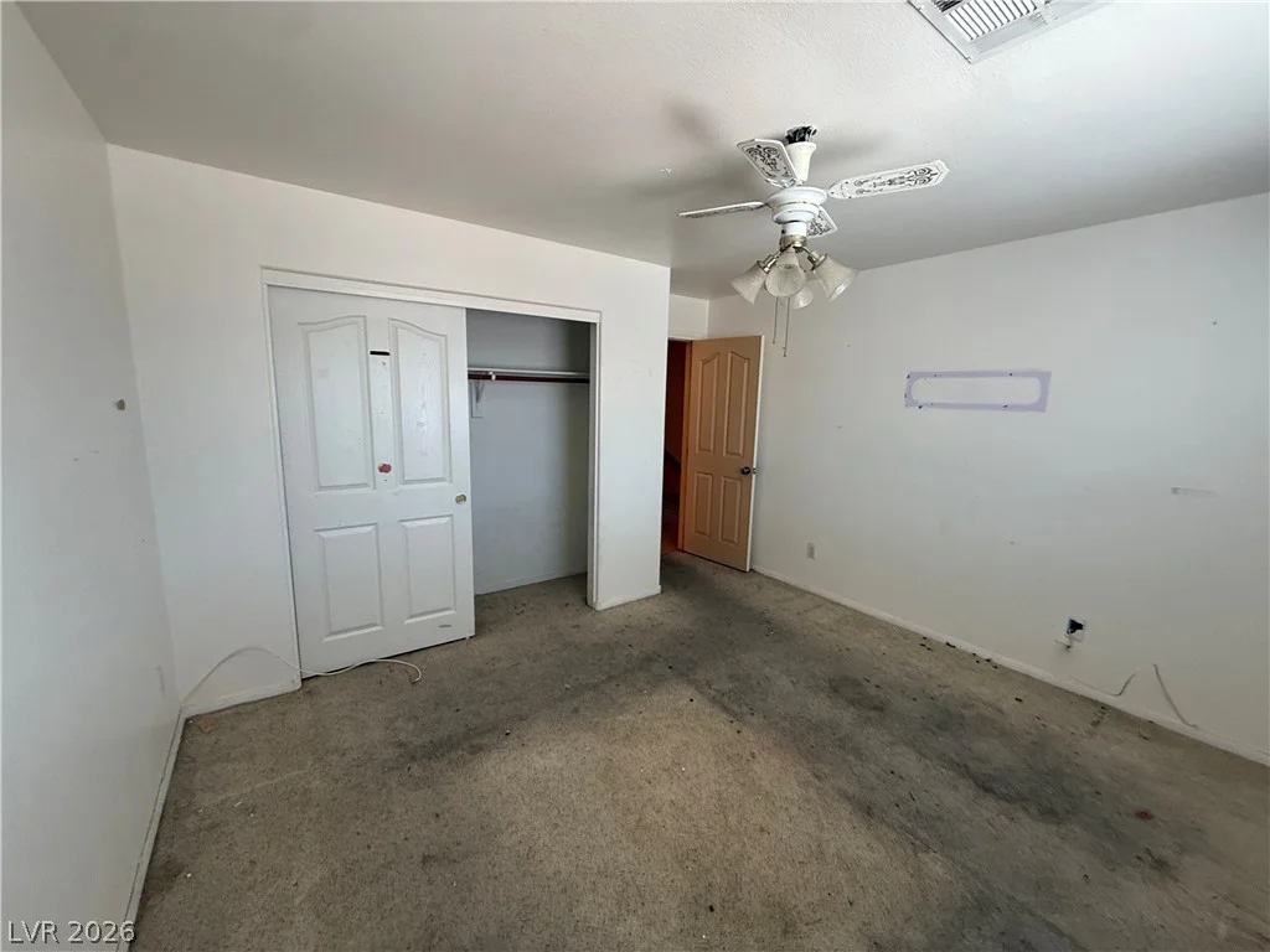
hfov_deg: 102.1
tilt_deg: -6.6
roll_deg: -2.6
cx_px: 635
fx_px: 514
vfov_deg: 85.7
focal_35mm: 14
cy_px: 476
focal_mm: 2.22
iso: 320
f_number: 2.2
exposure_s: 1/99
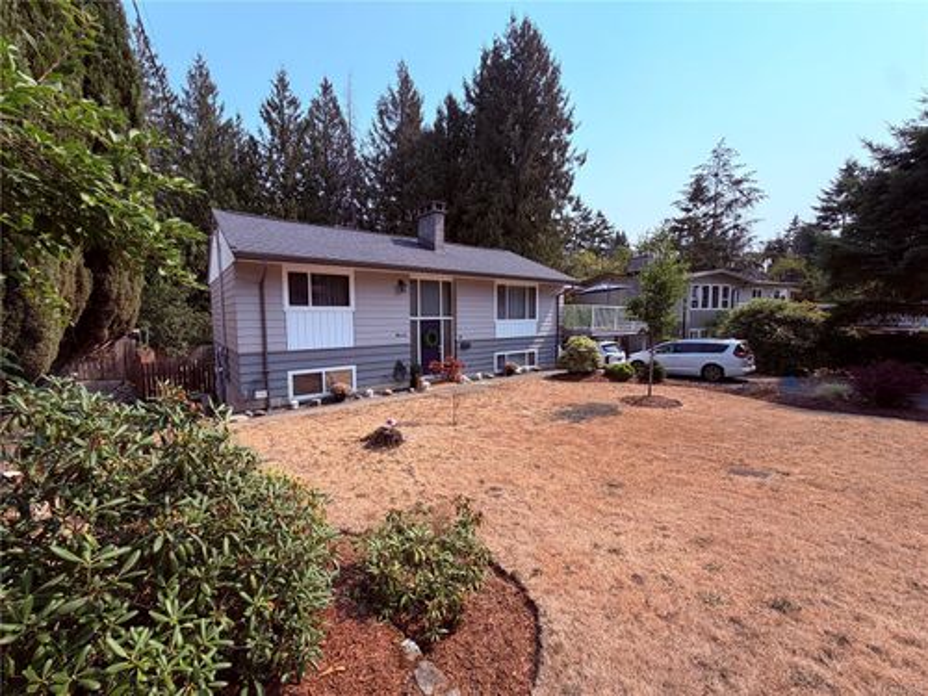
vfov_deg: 85.7
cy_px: 348
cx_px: 464
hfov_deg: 102.1
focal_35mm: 14
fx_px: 375
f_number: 2.2
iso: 32
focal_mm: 2.22
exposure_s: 1/770
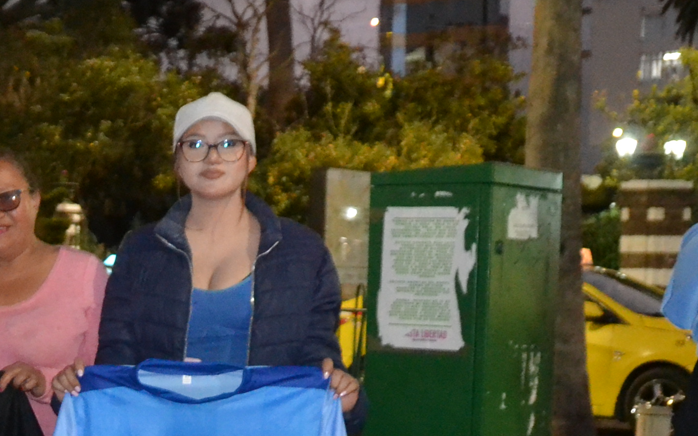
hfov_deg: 21.6
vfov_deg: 14.2
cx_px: -147
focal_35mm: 89
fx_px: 1693
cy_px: 525
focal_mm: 18
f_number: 3.5
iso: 3200
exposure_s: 1/60
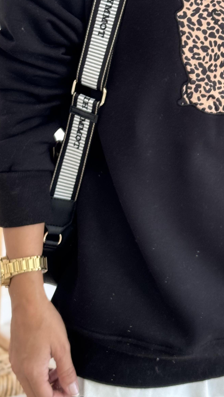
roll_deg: -6.4
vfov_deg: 23.5
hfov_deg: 13.2
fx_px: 950
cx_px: 242
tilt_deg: -27.1
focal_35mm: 90
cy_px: 110
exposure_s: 1/121
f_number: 1.78
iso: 100
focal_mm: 6.76
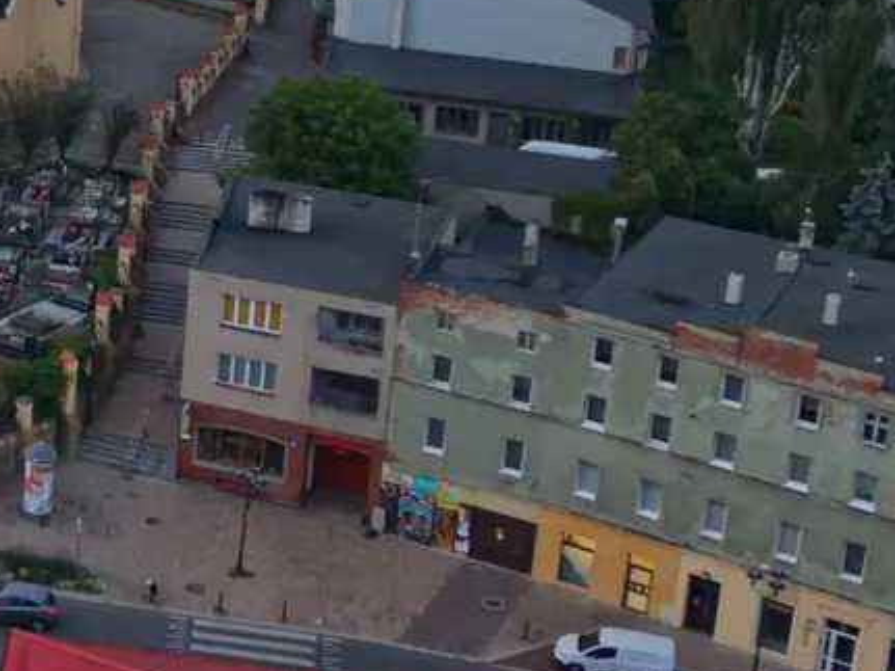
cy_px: 102
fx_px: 2766
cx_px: -365
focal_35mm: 107
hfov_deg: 17.0
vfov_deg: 13.7
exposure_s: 1/40
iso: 200
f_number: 1.8
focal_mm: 8.7
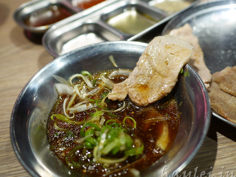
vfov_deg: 42.9
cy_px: 96
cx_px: 128
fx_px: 225
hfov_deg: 55.3
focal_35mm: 33
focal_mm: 15
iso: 200
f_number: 2
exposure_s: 1/125
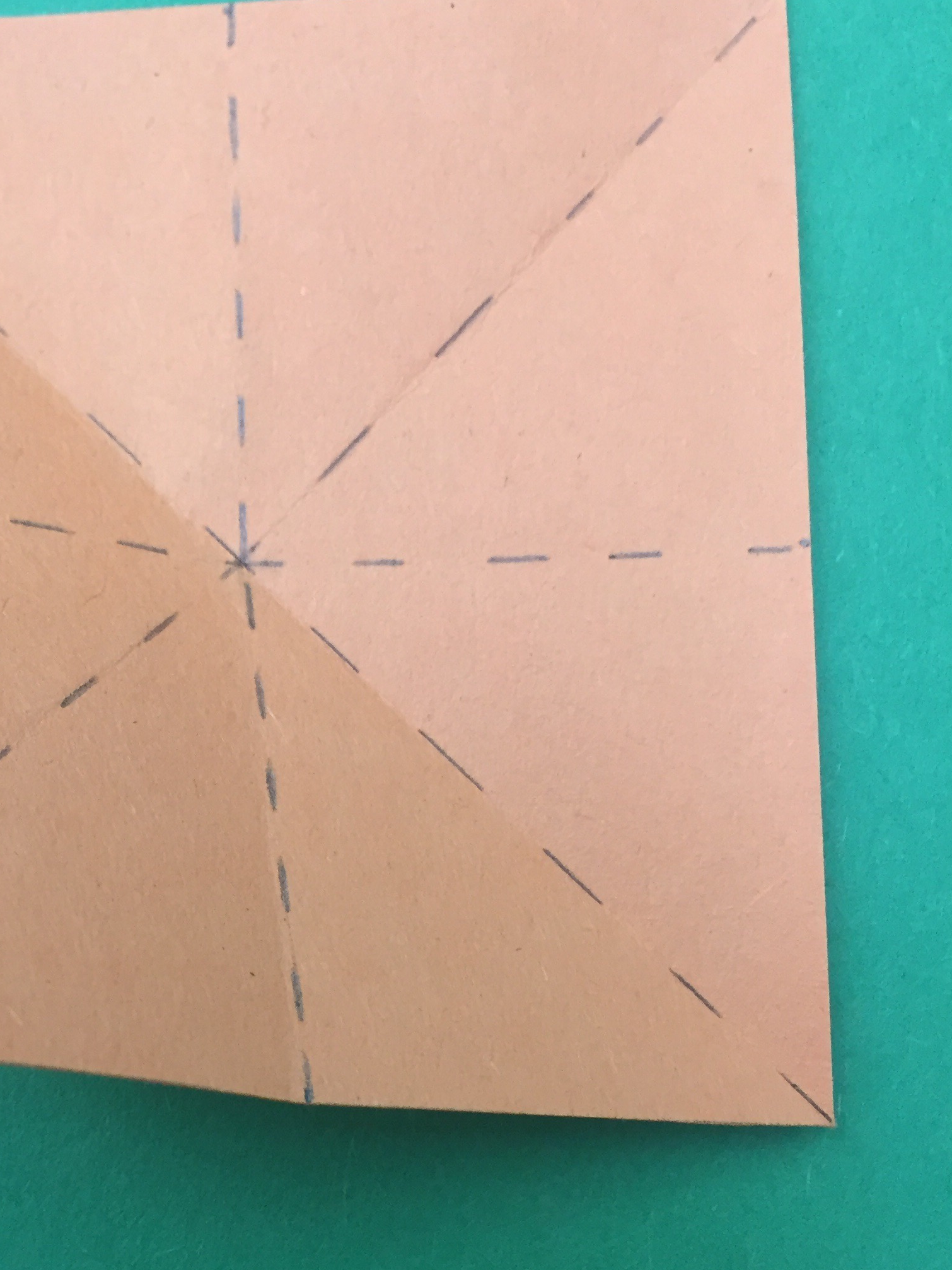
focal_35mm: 47
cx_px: 209
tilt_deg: -85.7
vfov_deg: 40.2
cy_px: 772
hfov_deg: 30.2
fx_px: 1724
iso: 80
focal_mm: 4.15
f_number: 2.2
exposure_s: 1/30
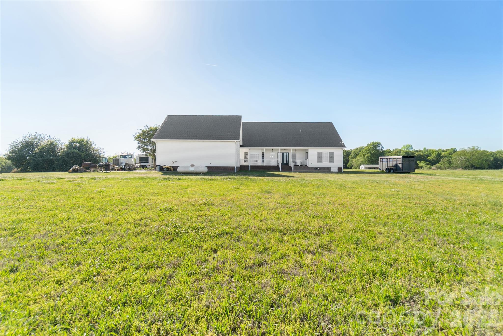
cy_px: 168
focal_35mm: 15
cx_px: 252
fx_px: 210
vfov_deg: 77.3
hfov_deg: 100.4
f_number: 4
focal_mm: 10
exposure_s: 1/250
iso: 100
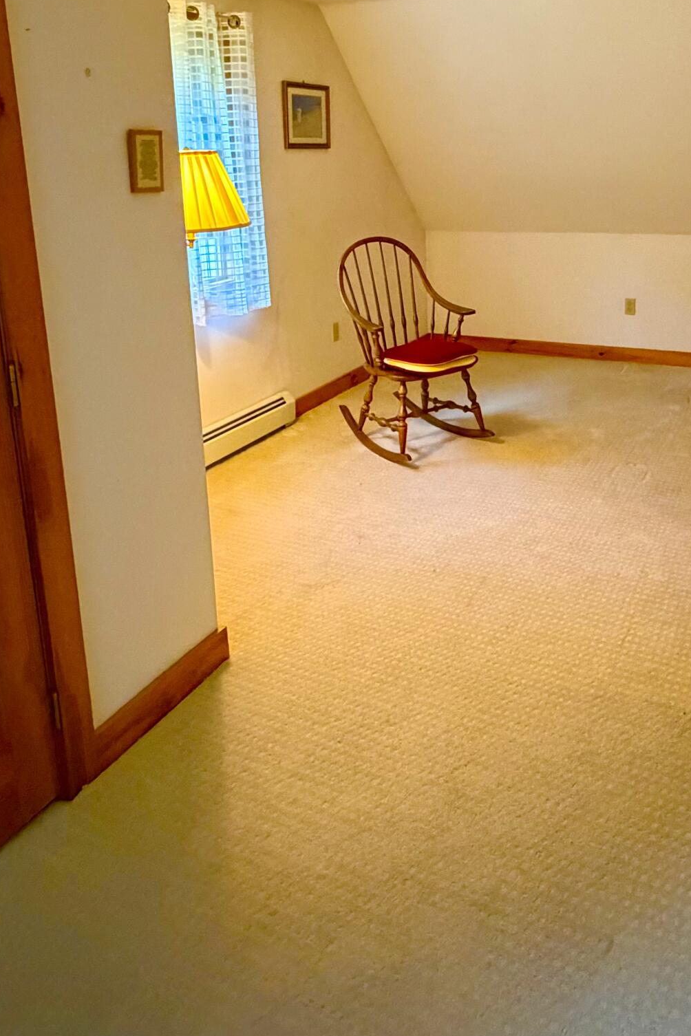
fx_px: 835
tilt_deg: -9.3
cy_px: 312
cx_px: 416
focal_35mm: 29
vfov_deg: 61.5
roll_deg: +2.6
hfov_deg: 44.7
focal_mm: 2.22
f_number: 2.2
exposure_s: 1/60
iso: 1000
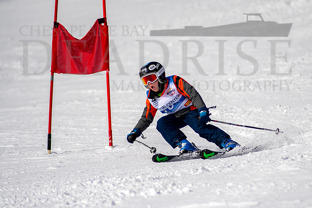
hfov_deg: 3.7
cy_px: 104
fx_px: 4887
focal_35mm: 564
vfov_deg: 2.4
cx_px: 195
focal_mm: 300
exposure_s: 1/6400
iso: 100
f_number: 2.8
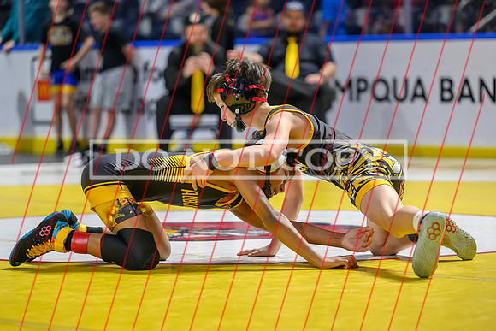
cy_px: 151
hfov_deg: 13.6
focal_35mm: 151
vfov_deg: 9.1
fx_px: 2075
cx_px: 223
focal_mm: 135
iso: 2800
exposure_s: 1/800
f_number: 2.8
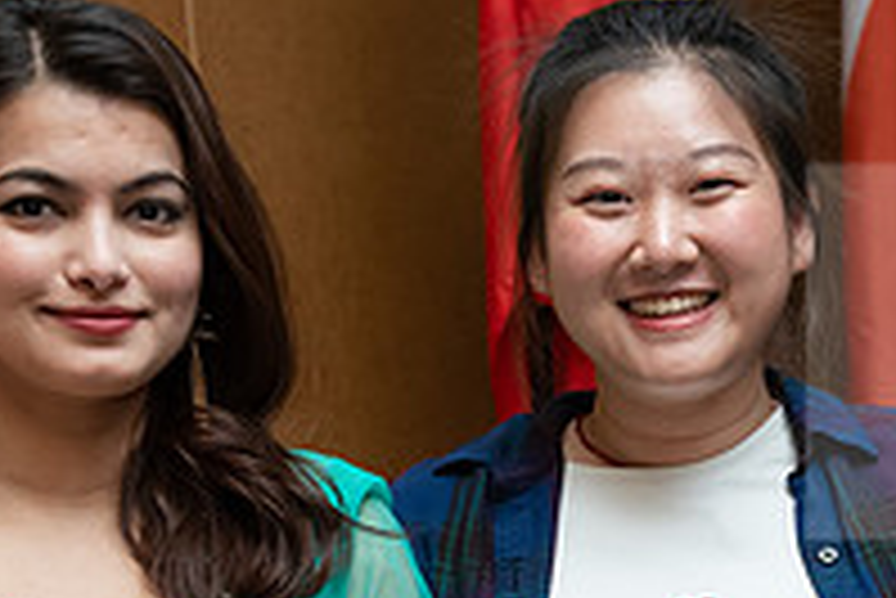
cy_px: 708
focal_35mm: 146
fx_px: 3636
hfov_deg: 14.0
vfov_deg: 9.3
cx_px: 671
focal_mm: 50
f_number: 5.6
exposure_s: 1/200
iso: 1600
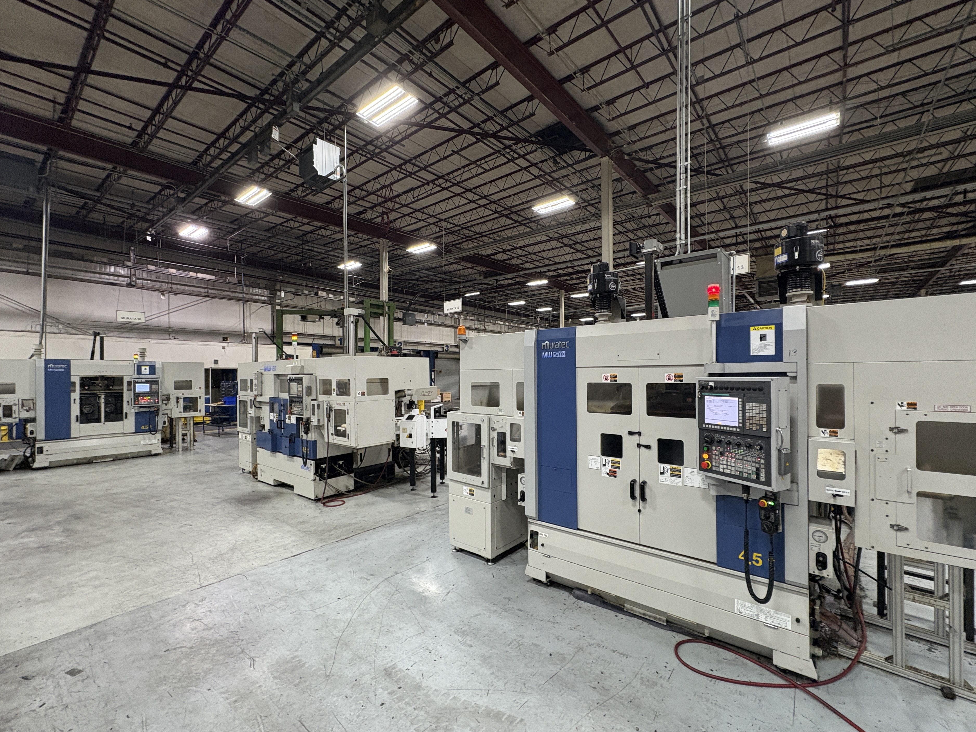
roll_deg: +0.4
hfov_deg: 98.1
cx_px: 503
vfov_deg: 81.7
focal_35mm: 15
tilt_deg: +2.3
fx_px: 423
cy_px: 374
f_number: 2.2
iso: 320
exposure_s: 1/60
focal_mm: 2.22
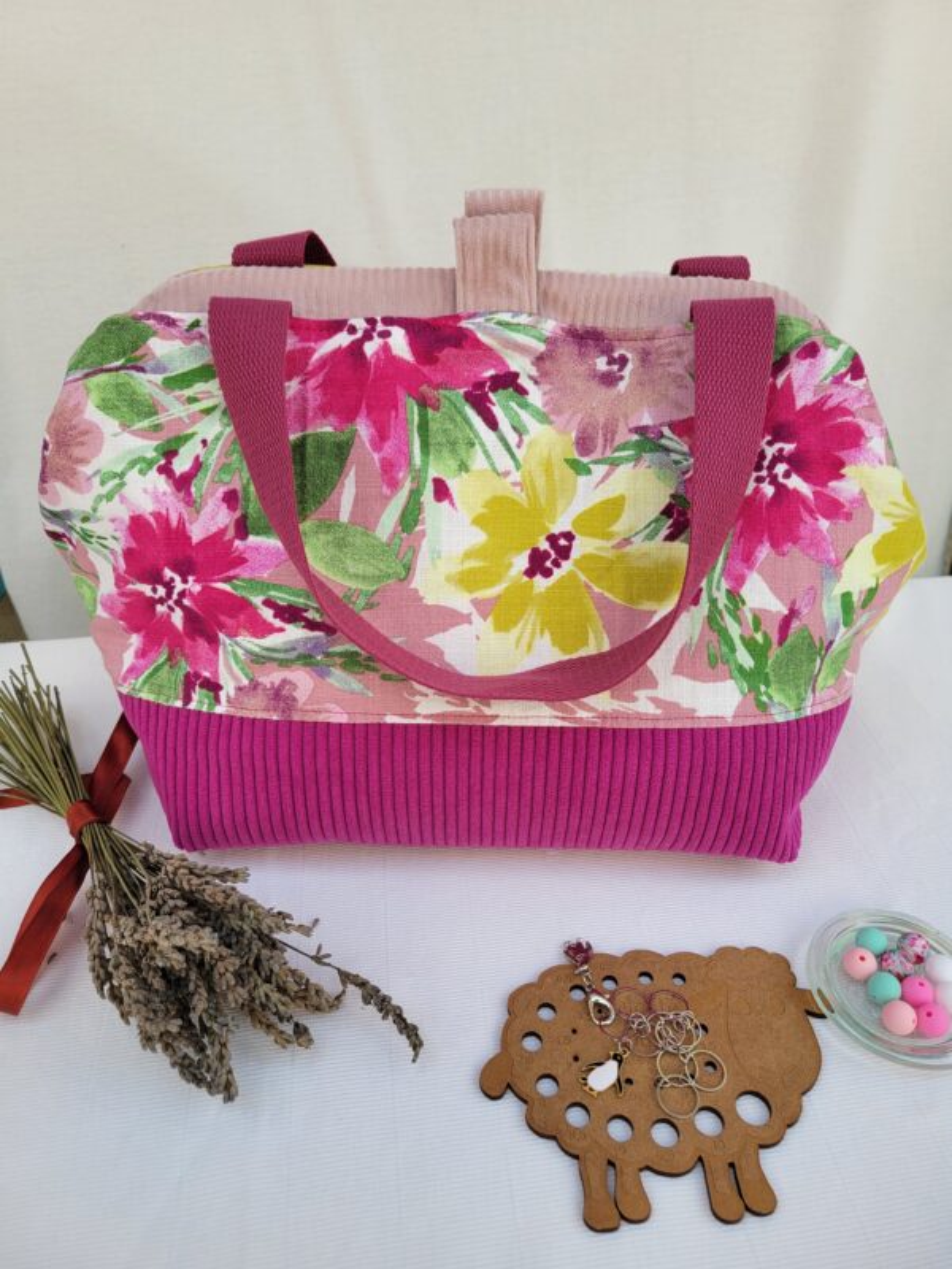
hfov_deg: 53.1
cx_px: 476
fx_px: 953
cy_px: 634
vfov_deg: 67.3
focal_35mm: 26
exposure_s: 1/1189
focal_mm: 5.4
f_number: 1.8
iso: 40
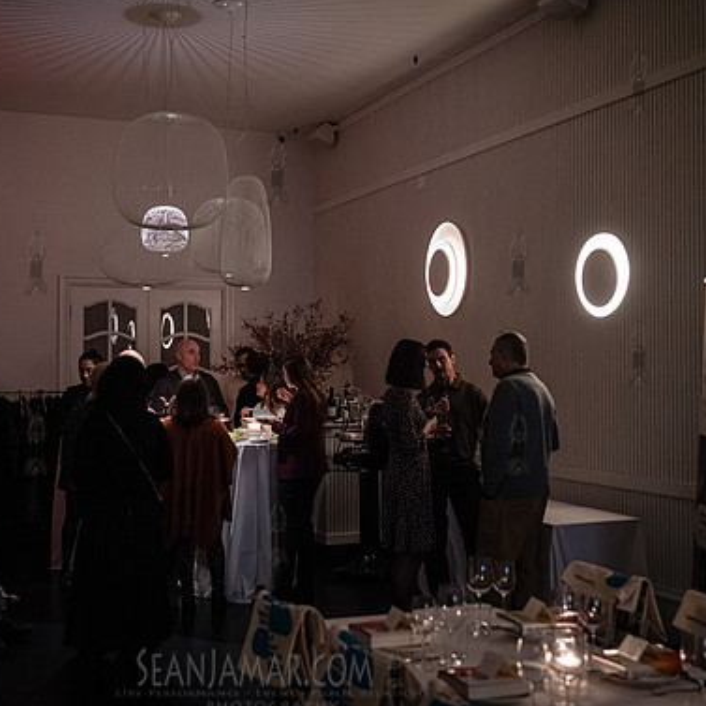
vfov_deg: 36.8
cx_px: 275
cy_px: 352
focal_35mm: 46
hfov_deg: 36.6
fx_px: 1061
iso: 16000
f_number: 2.8
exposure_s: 1/160
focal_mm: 35
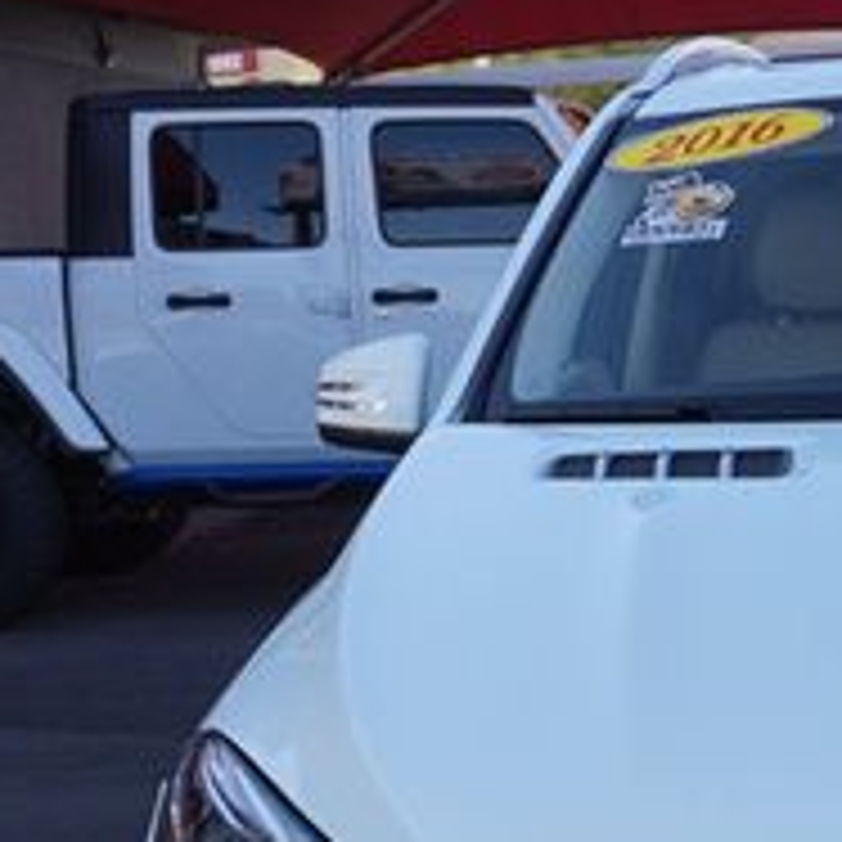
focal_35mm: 87
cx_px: 892
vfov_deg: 19.4
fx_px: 2394
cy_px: 847
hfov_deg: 19.2
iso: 100
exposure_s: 1/100
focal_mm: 20
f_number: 8
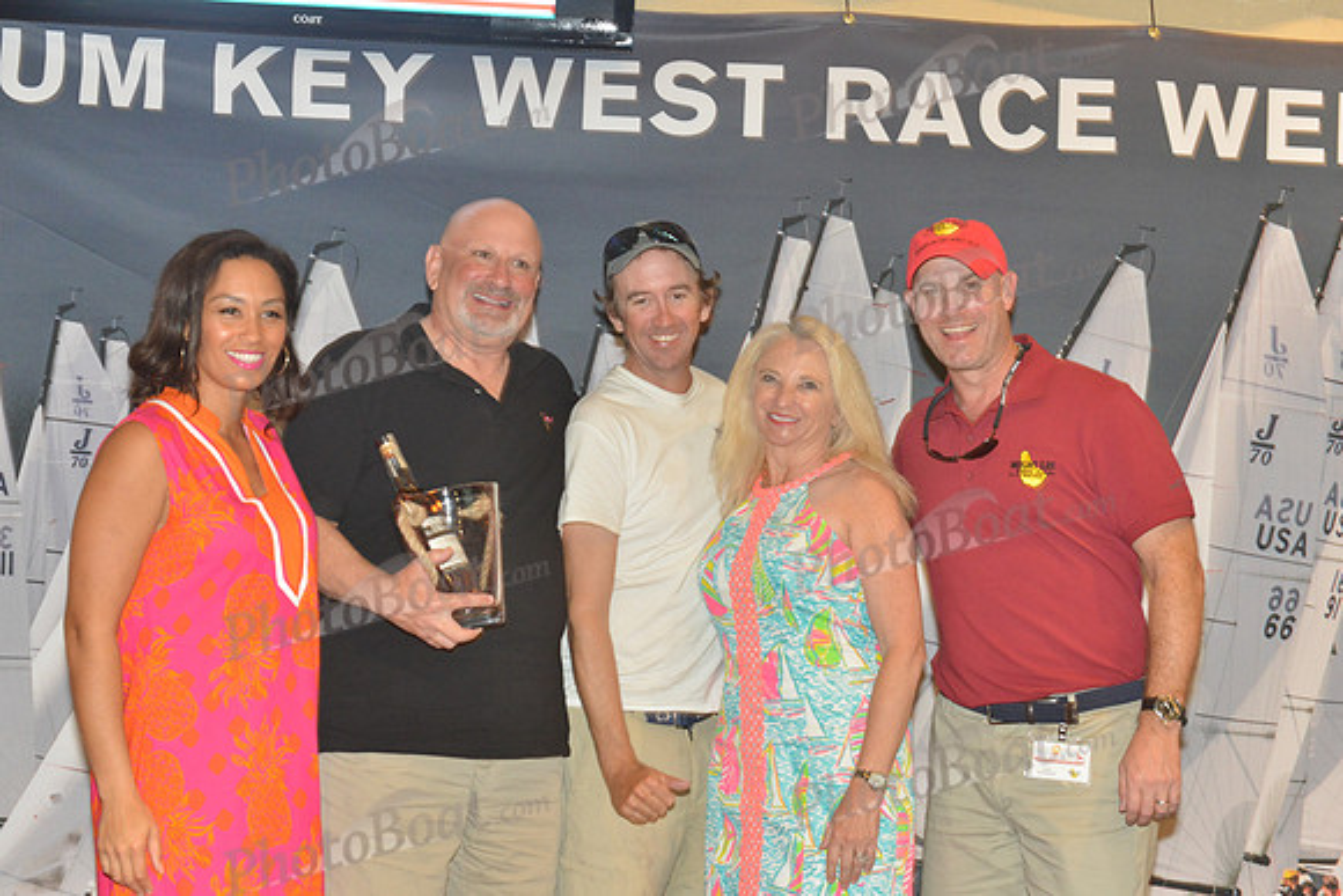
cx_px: 672
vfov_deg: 21.9
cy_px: 448
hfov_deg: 32.4
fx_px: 2313
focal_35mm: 62
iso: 3200
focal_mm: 62
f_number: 9
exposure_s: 1/15
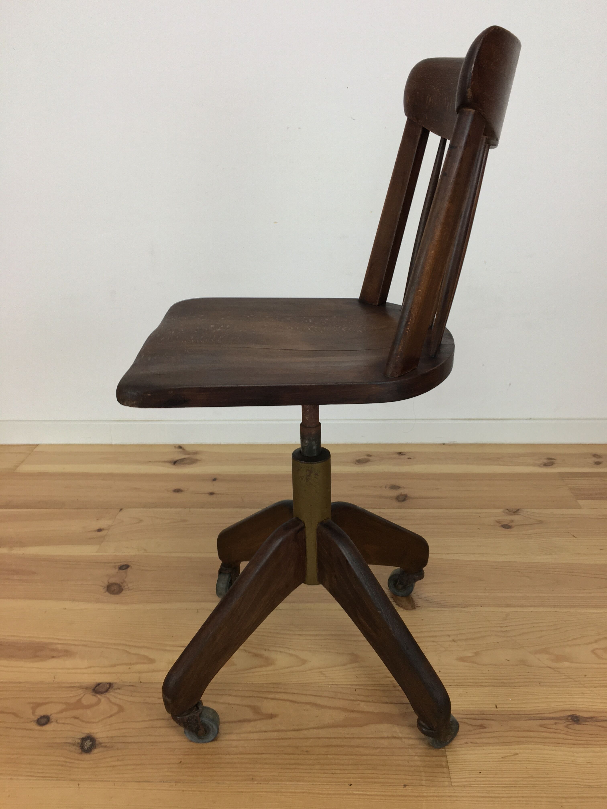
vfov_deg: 61.7
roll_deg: +0.5
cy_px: 404
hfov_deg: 48.2
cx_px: 304
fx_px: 678
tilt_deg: -23.0
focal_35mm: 29
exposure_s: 1/33
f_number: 2.2
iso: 32
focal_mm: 4.15
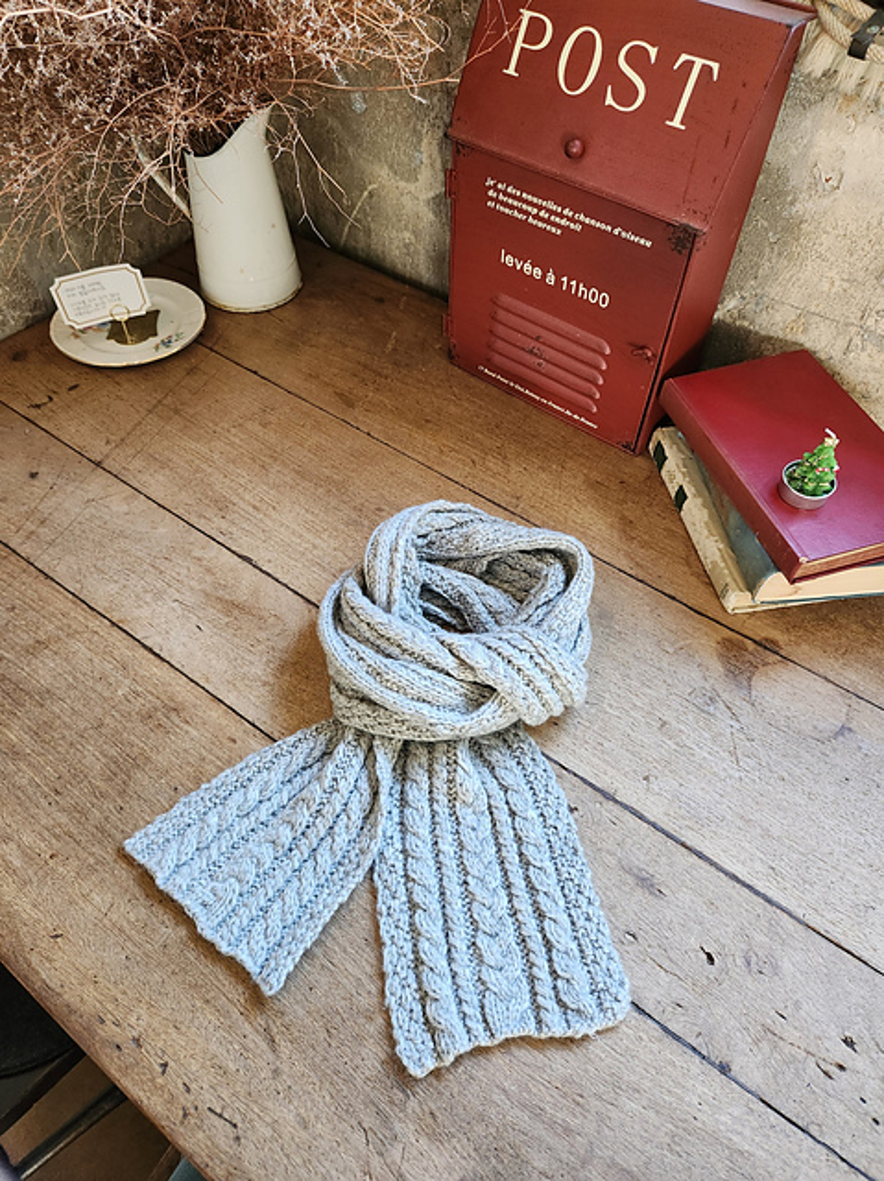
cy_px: 590
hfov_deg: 58.8
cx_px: 442
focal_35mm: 23
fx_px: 784
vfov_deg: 74.0
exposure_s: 1/120
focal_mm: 5.4
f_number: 1.8
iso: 640
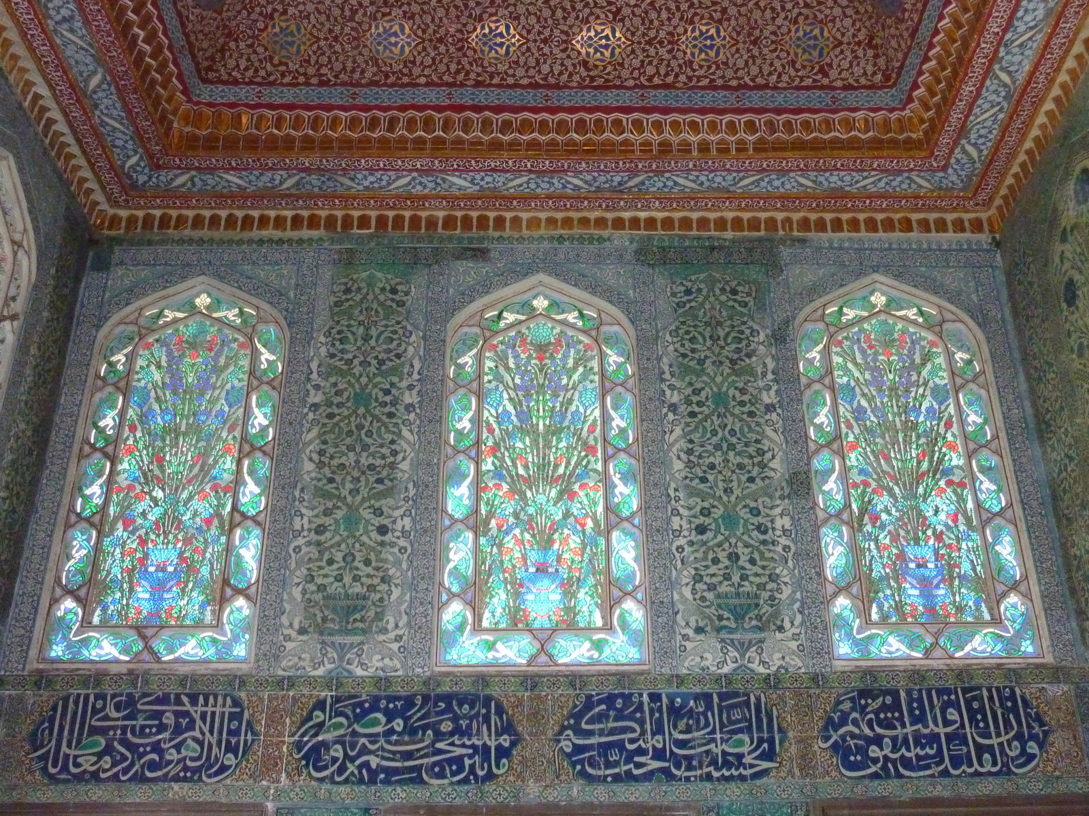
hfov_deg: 50.1
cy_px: 408
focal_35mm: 37
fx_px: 1164
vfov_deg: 38.7
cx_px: 544
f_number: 3.6
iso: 1000
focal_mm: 6.1
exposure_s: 1/60
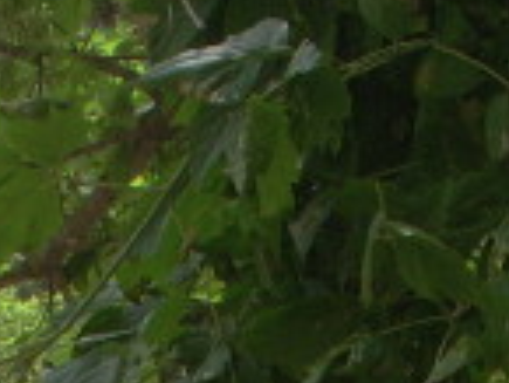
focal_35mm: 209
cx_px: 232
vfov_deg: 6.8
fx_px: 3076
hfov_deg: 9.5
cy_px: 857
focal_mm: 6.3
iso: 100
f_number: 3.3
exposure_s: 1/160
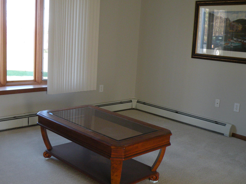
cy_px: 89
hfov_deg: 42.9
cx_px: 113
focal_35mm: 44
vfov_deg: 32.9
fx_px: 313
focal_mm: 5.8
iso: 190
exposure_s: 1/60
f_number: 3.2
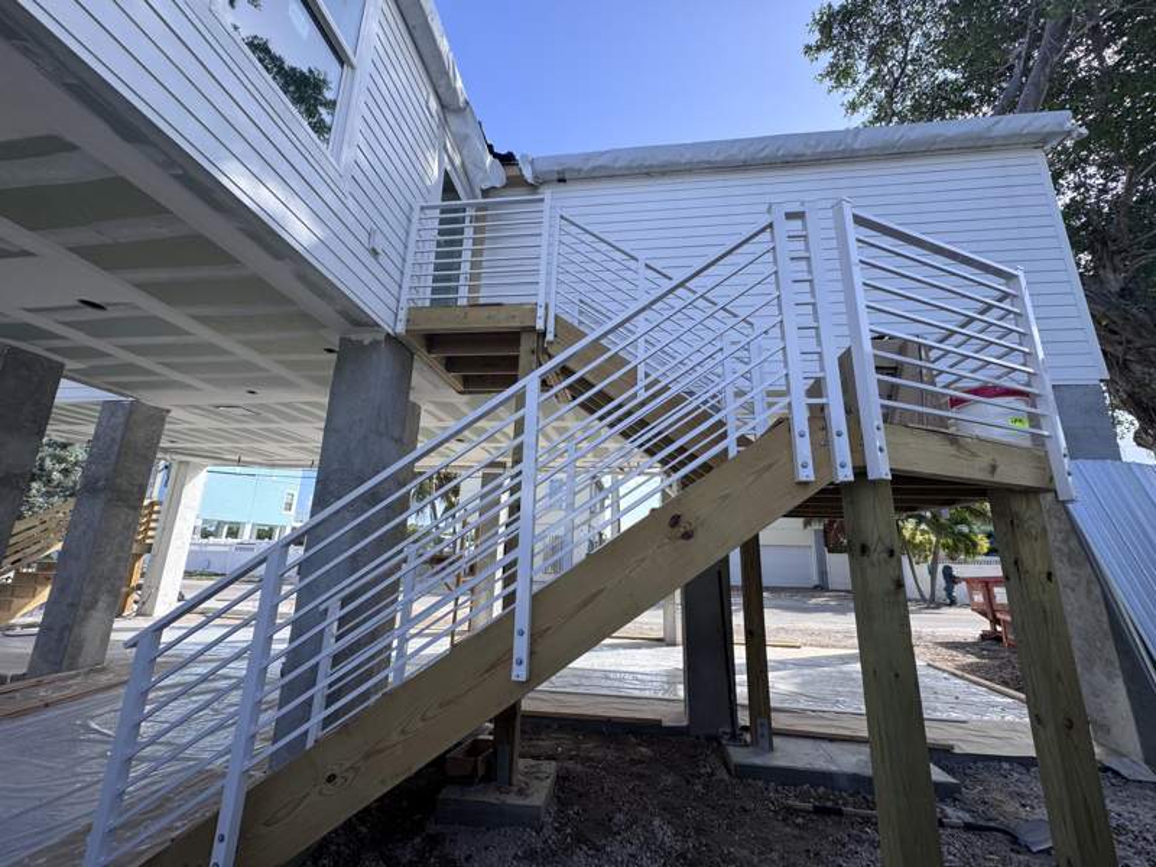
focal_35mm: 14
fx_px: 468
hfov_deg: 102.1
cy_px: 434
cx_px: 578
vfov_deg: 85.7
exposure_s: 1/749
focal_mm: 2.22
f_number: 2.2
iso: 40
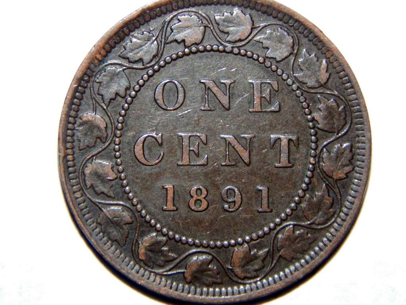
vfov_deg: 8.2
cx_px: 203
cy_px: 152
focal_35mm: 182
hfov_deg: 10.9
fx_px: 2135
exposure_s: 1/30
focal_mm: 32.8
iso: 200
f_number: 10.5
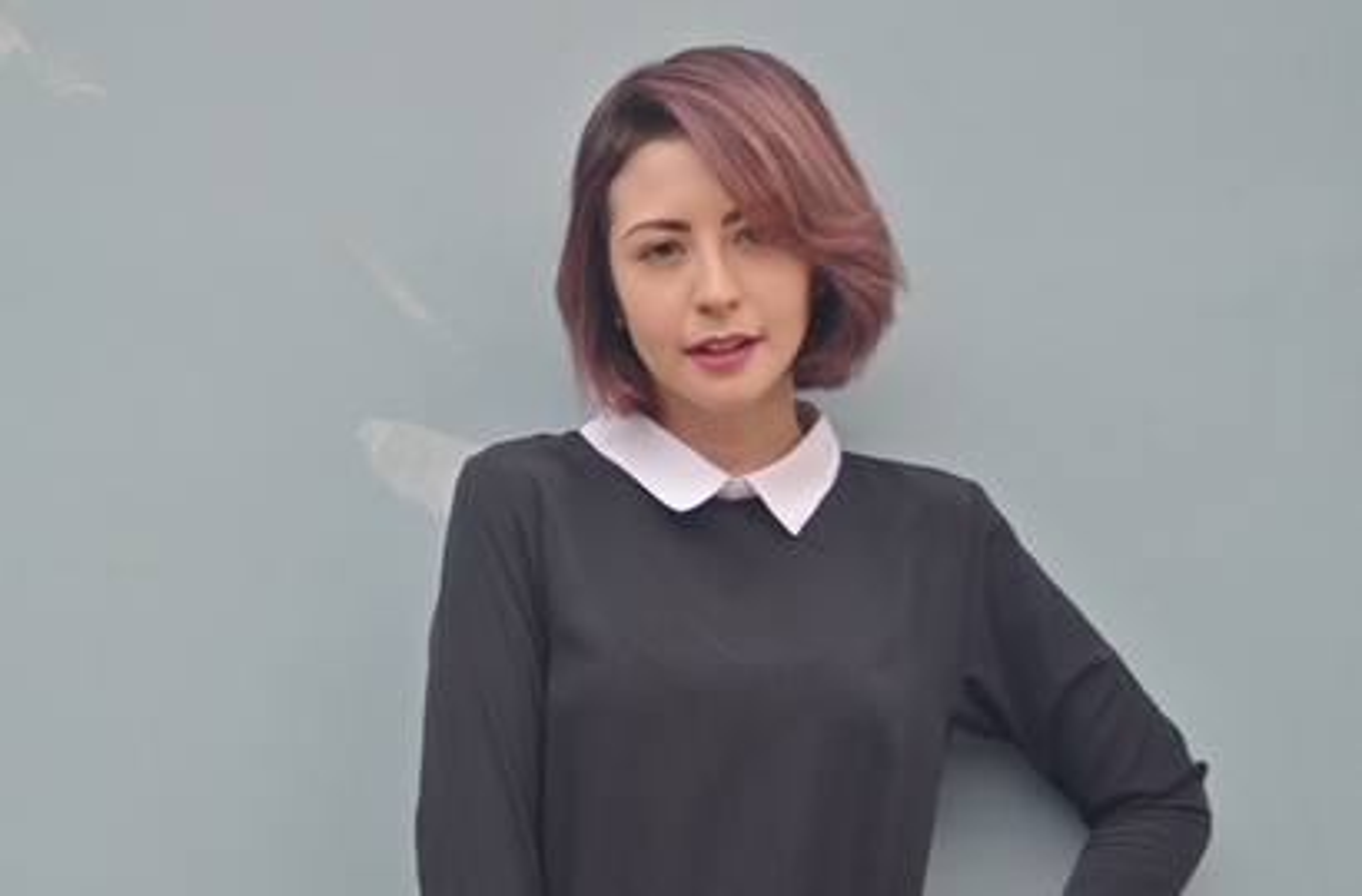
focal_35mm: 52
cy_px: 448
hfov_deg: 38.0
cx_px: 681
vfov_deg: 25.5
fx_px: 1979
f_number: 4.2
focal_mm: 35
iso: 500
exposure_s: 1/125
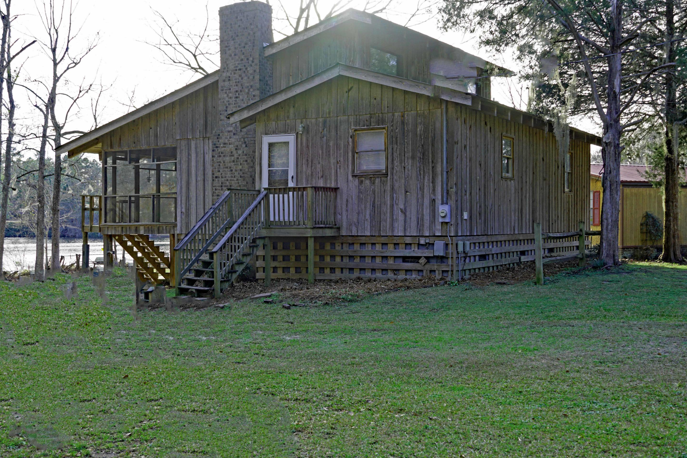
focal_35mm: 47
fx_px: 897
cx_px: 338
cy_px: 224
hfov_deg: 41.9
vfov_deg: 28.7
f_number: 5.6
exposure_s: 1/80
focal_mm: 30
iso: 100
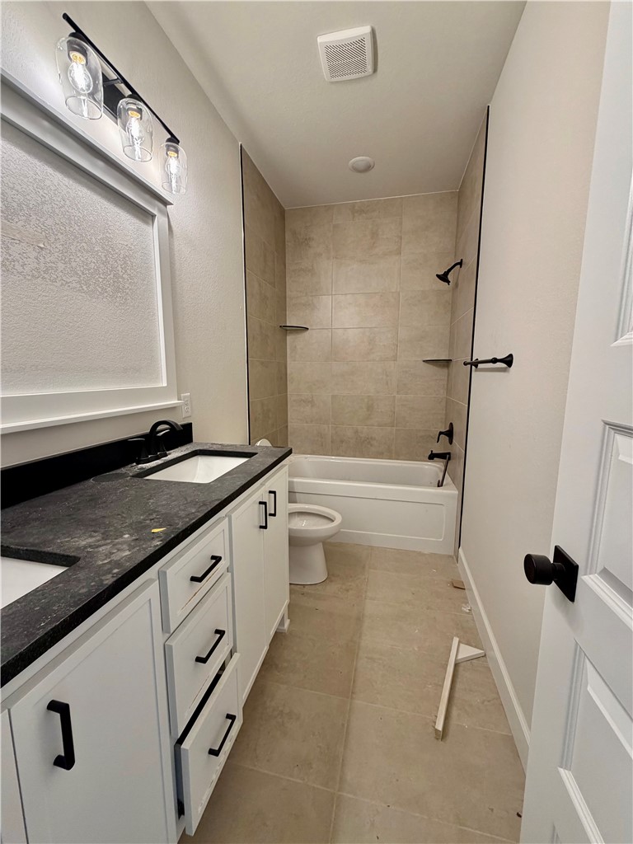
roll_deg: +0.0
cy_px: 422
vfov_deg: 102.1
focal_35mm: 14
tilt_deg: -8.2
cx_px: 316
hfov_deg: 85.7
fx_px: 341
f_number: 2.2
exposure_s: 1/120
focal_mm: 2.22
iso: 160
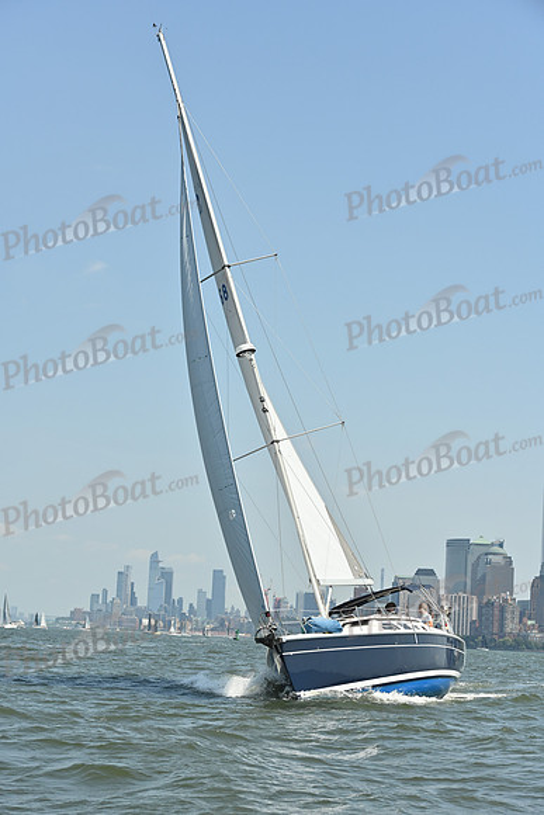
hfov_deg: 19.5
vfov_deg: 28.8
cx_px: 272
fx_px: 1586
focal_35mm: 70
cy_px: 408
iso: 320
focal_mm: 70
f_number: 7.1
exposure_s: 1/1250
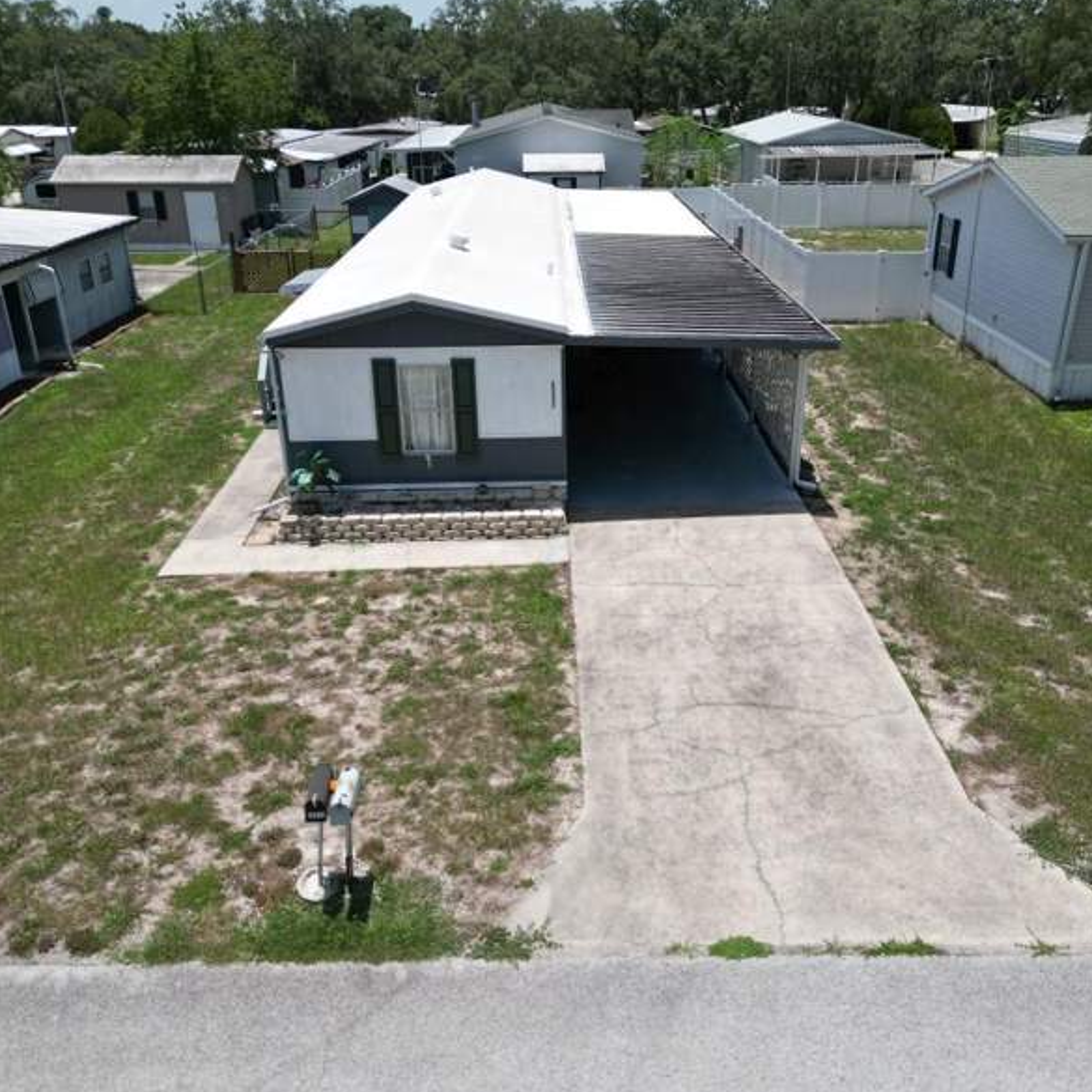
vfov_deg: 55.6
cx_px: 562
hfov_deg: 55.6
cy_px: 546
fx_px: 1035
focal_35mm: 29
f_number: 1.7
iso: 140
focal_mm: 6.72
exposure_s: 1/4000
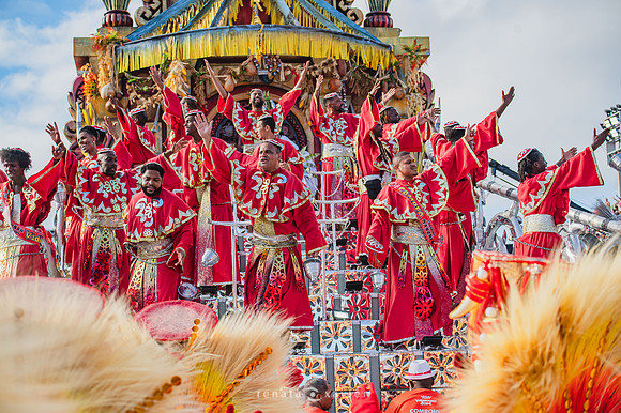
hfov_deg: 28.9
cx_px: 310
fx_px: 1207
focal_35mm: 70
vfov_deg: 19.4
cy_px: 206
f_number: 5.6
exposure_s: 1/1600
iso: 400
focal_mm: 70
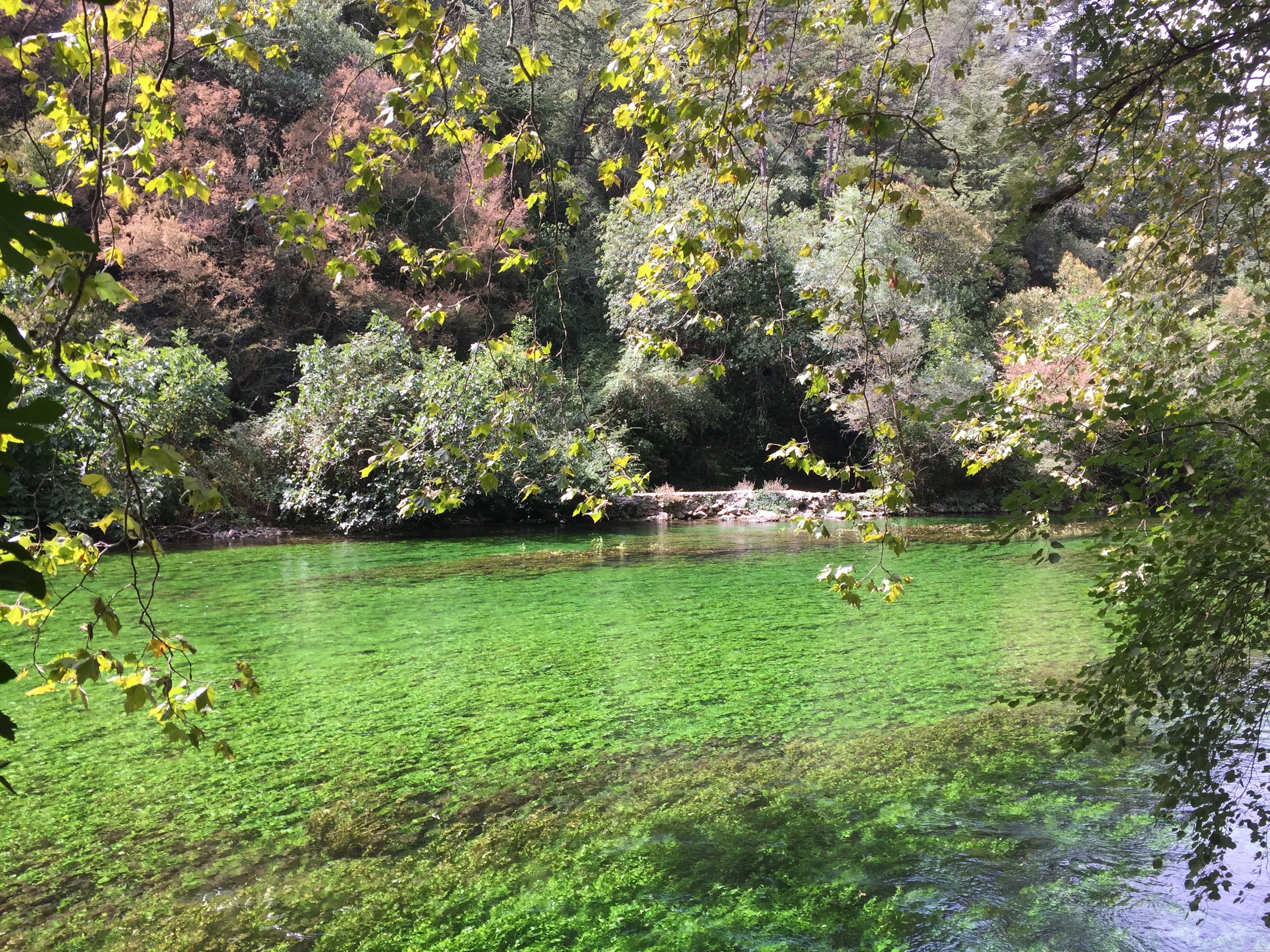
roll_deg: -1.2
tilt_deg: -2.5
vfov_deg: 48.2
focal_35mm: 29
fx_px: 1064
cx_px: 635
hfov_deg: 61.7
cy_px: 476
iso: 32
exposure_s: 1/267
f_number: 2.2
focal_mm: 4.15
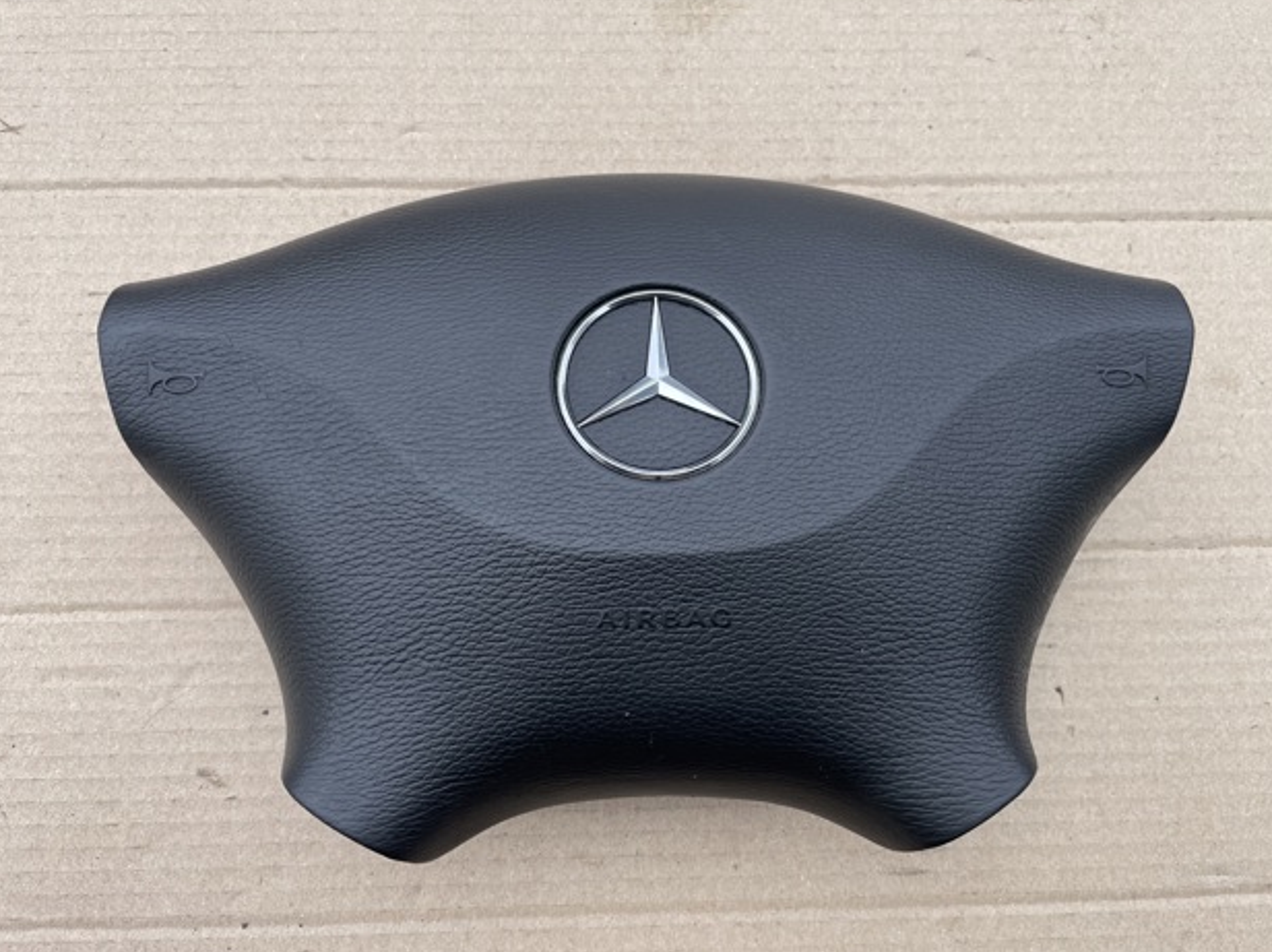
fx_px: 991
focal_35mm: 27
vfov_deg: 51.3
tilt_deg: -80.1
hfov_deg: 65.4
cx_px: 636
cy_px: 464
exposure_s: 1/895
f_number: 1.6
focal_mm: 4.2
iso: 32
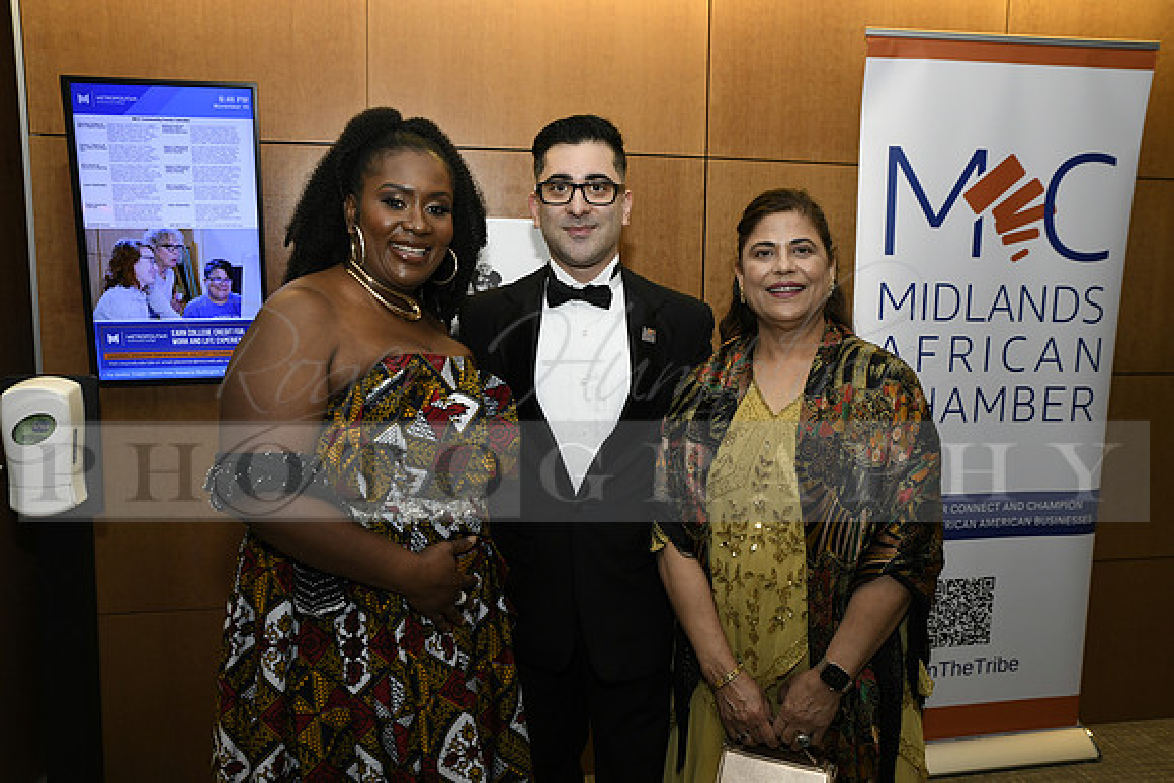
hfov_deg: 60.3
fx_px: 1011
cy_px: 392
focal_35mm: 31
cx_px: 587
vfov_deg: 42.3
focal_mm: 31
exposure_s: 1/60
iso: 1600
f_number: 8
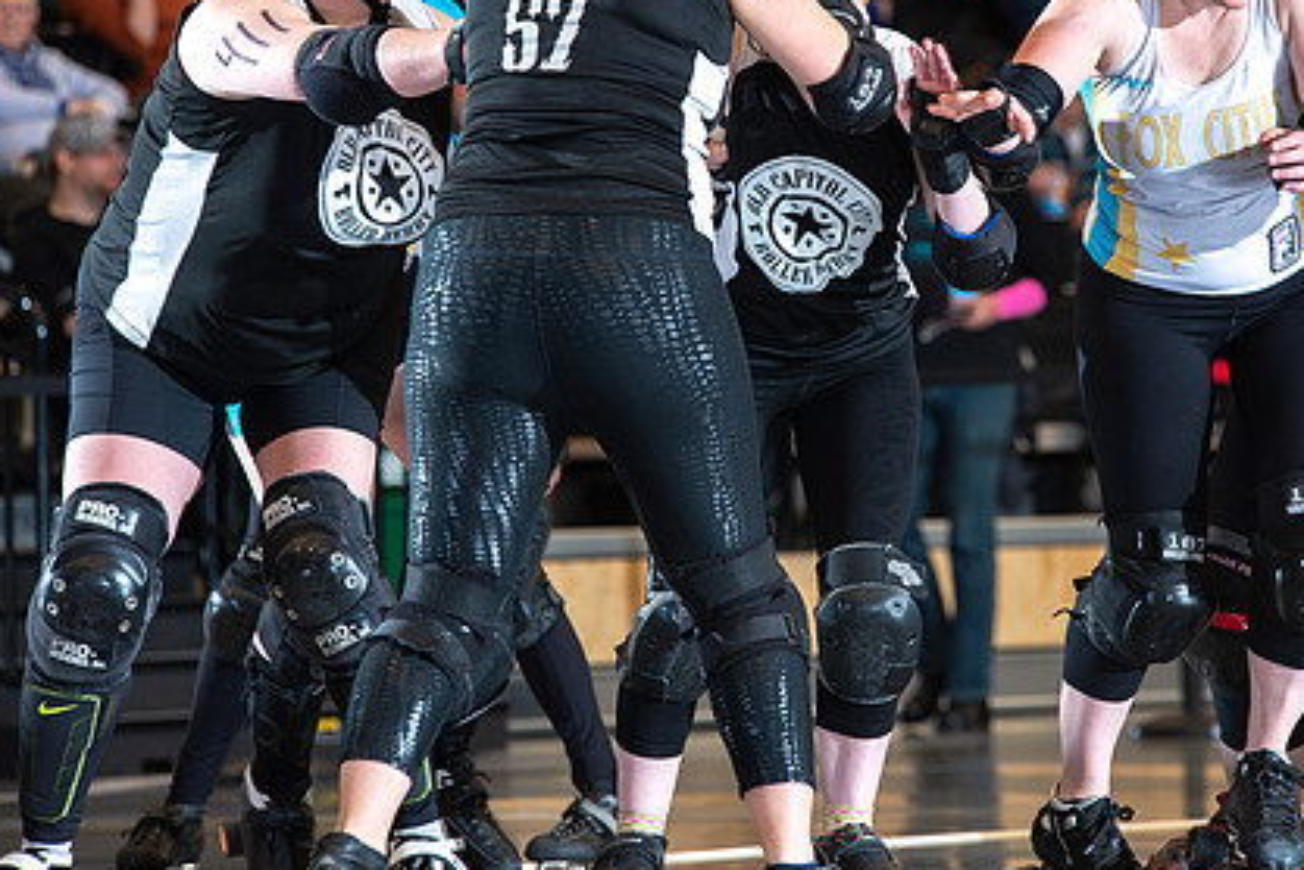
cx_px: 785
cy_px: 283
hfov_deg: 7.4
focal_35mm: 278
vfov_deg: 4.9
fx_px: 10069
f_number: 5.6
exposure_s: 1/160
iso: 500
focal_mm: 200
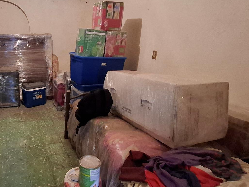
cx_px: 62
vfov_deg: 53.0
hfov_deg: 63.3
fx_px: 187
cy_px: 83
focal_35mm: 26
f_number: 2.2
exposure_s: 1/25
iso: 320
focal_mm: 1.74
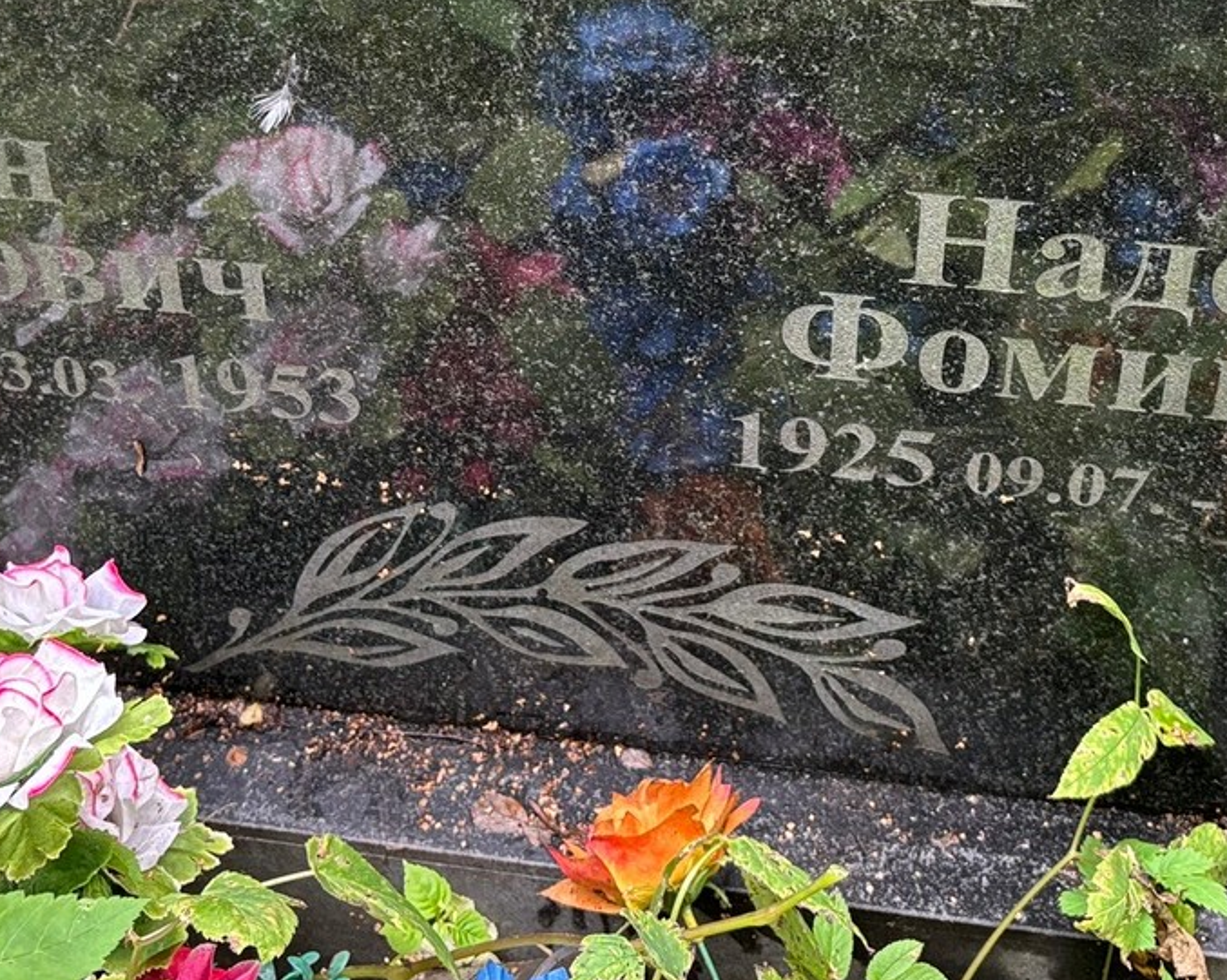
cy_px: 120
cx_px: 638
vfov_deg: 27.2
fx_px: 1960
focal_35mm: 54
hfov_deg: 34.8
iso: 125
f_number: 1.6
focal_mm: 5.96
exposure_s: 1/74
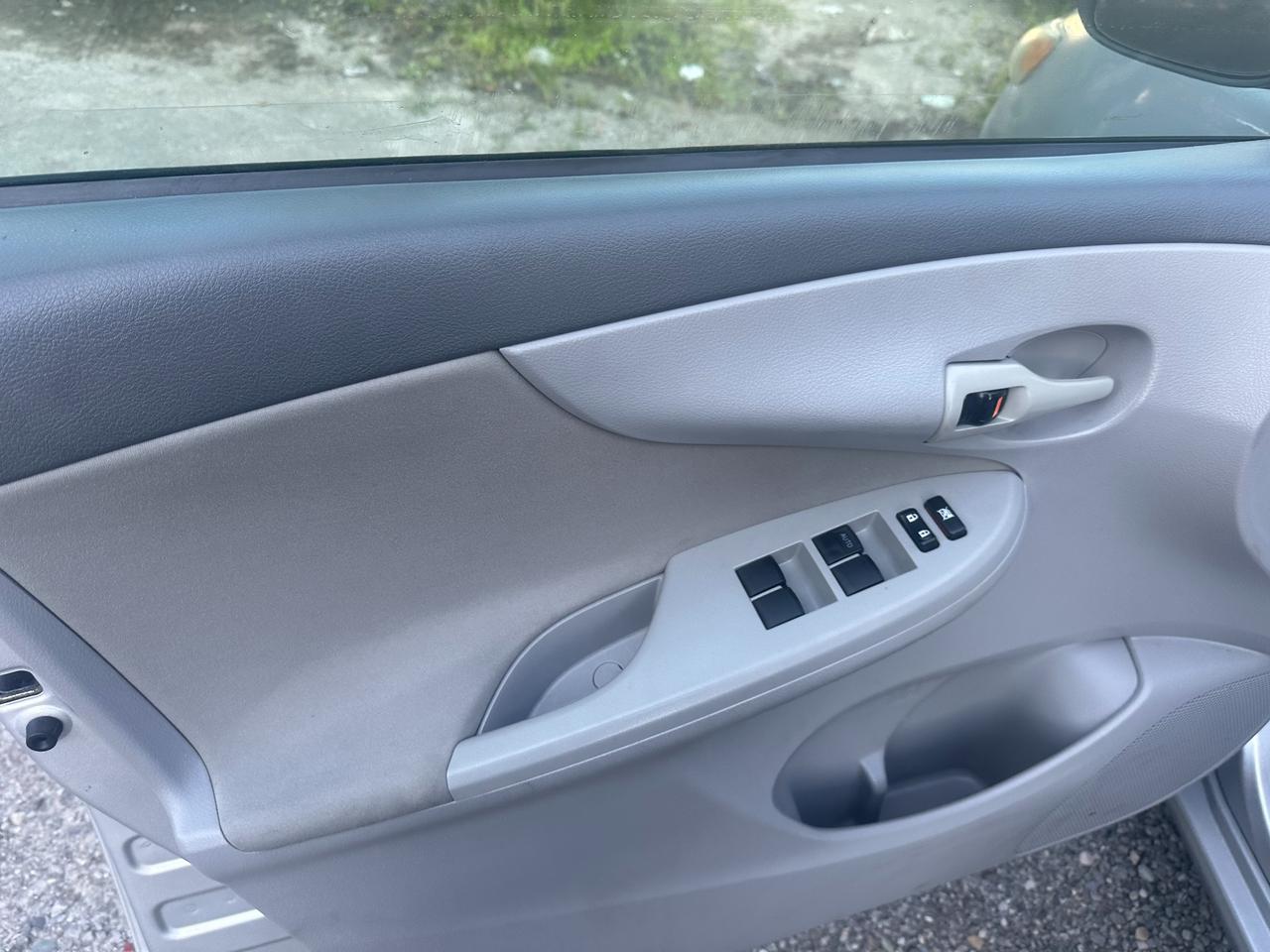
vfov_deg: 56.8
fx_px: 881
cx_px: 635
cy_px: 476
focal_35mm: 24
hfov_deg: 71.6
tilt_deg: -41.6
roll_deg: -8.0
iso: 64
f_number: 1.78
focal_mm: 6.86
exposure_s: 1/121
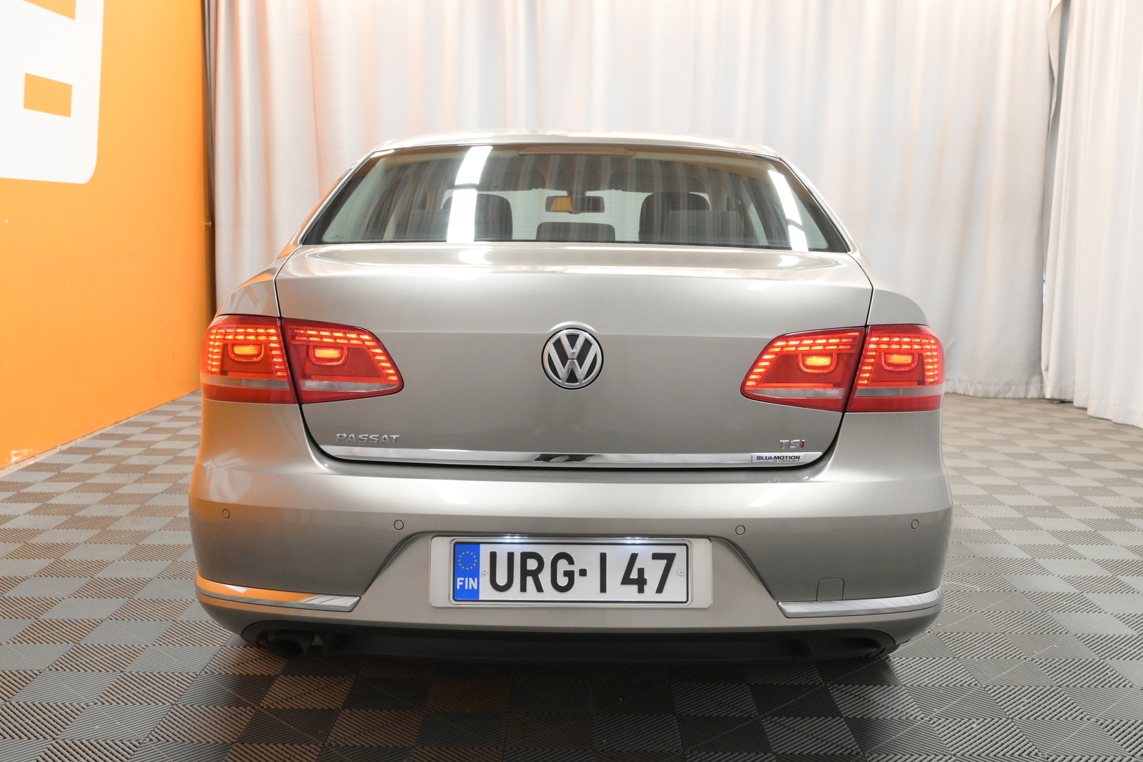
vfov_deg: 36.9
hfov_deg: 53.1
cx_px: 572
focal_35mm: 36
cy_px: 381
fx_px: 1143
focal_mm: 24
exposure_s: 1/100
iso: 2500
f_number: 5
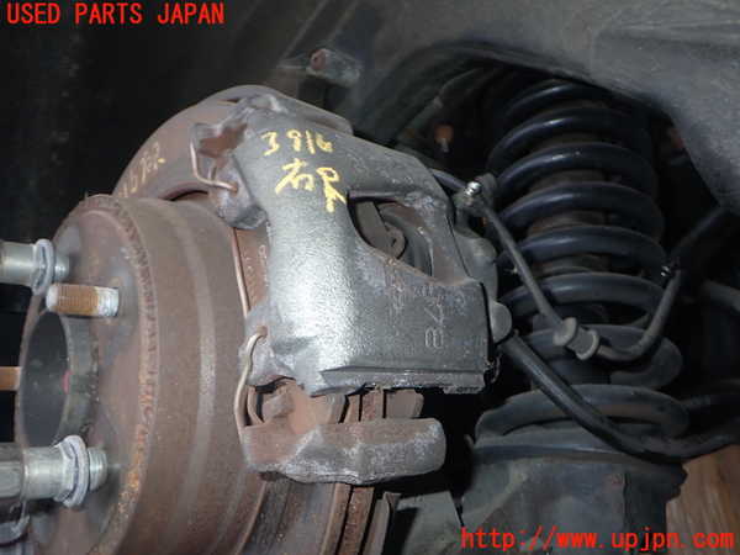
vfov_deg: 46.8
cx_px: 370
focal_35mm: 30
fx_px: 641
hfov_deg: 60.0
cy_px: 278
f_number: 6.3
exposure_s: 1/30
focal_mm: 5.4
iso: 200
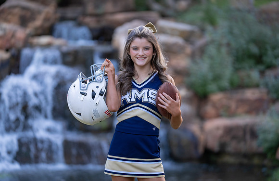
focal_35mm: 148
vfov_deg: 9.1
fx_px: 1138
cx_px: 143
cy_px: 86
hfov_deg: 14.0
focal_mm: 143
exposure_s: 1/320
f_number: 2.8
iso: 800
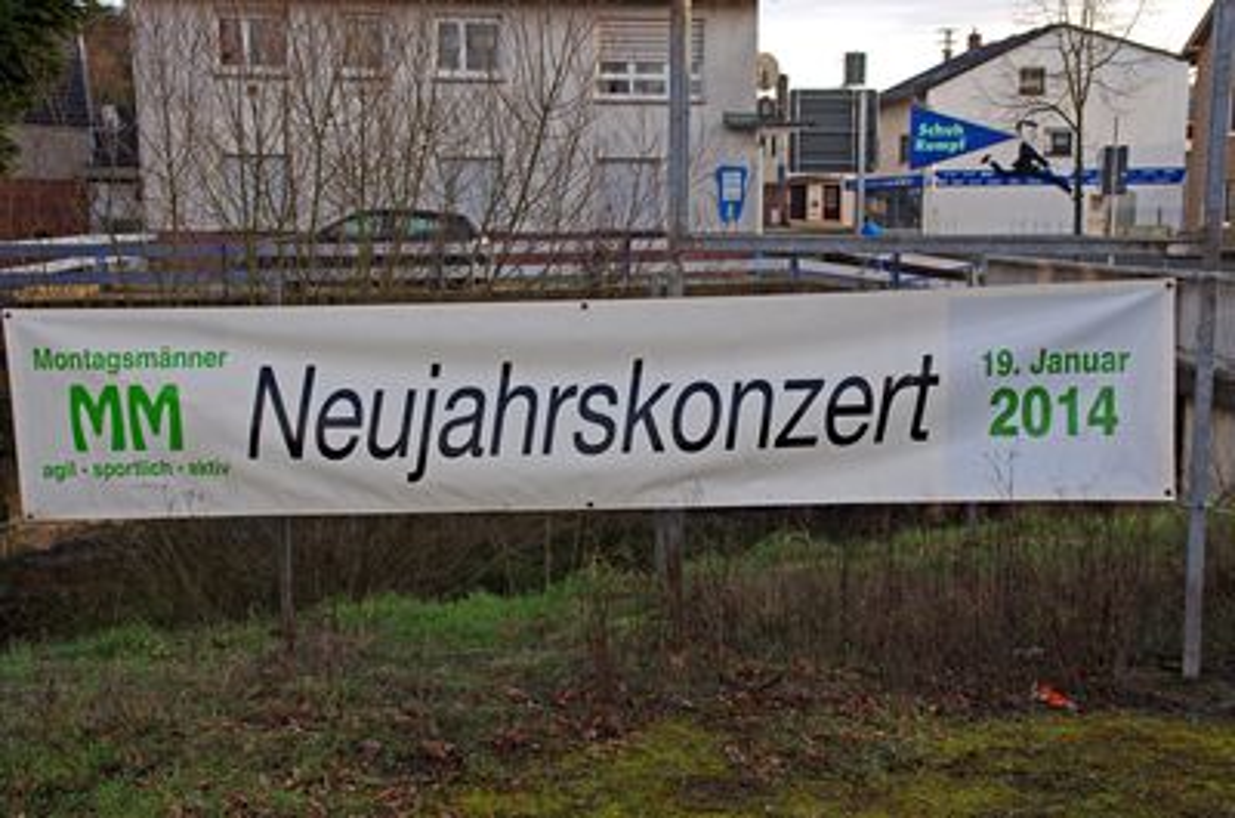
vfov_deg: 27.4
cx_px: 618
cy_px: 409
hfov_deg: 40.4
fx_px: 1678
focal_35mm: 49
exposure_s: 1/200
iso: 200
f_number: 5.6
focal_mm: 33
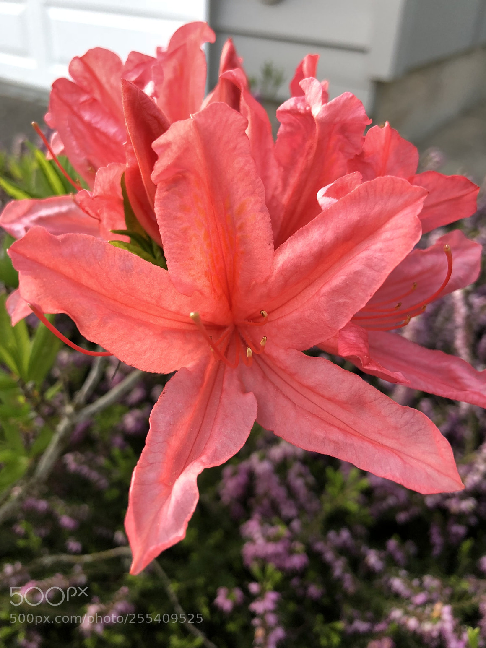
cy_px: 316
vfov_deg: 61.6
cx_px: 235
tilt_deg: -32.4
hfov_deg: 48.2
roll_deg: -2.1
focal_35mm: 29
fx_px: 543
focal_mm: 4
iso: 25
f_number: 1.8
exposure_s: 1/40
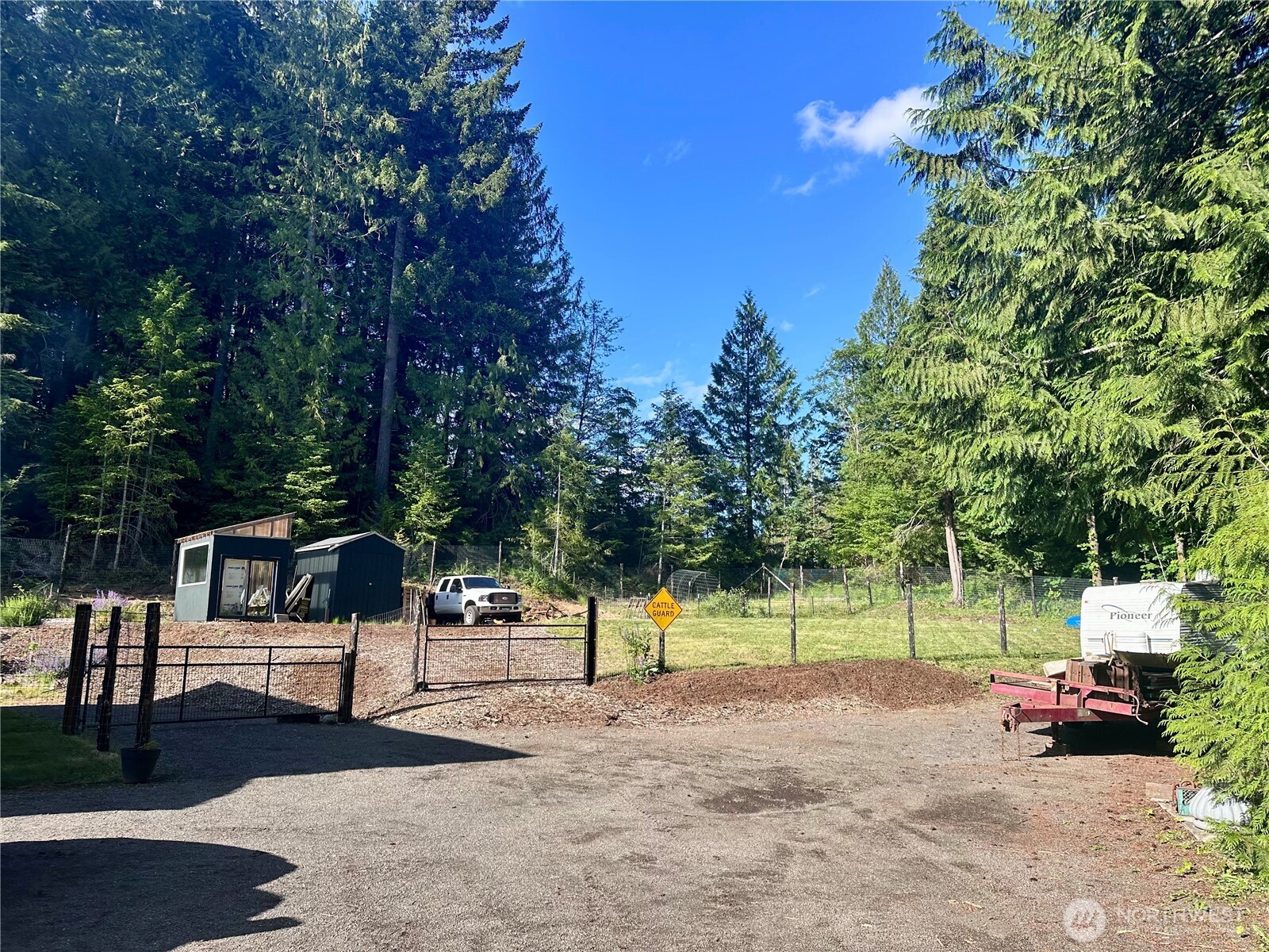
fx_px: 880
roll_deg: -0.6
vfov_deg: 56.8
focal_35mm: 24
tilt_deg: +10.5
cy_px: 476
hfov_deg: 71.6
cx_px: 634
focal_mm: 6.86
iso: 80
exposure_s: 1/1916
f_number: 1.78
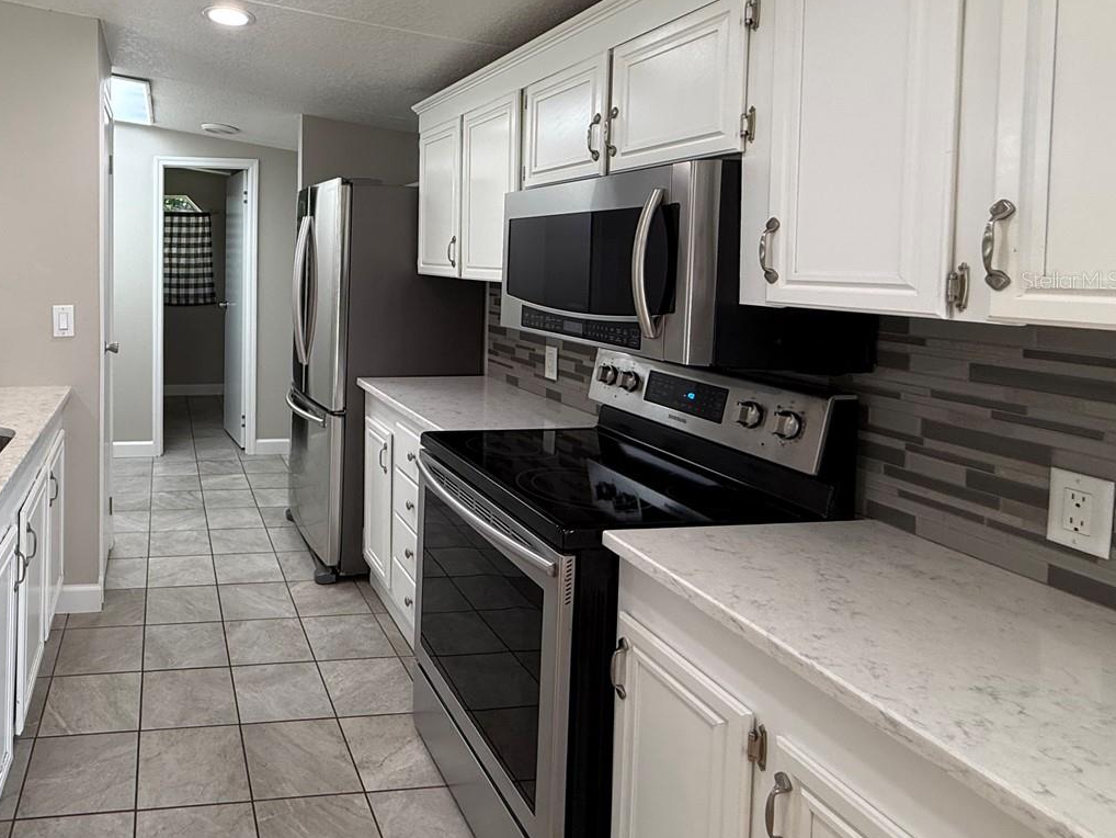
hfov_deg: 70.0
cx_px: 248
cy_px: 280
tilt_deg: -2.1
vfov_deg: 59.7
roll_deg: +0.1
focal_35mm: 22
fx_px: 709
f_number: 2.2
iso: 125
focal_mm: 2.22
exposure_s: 1/120
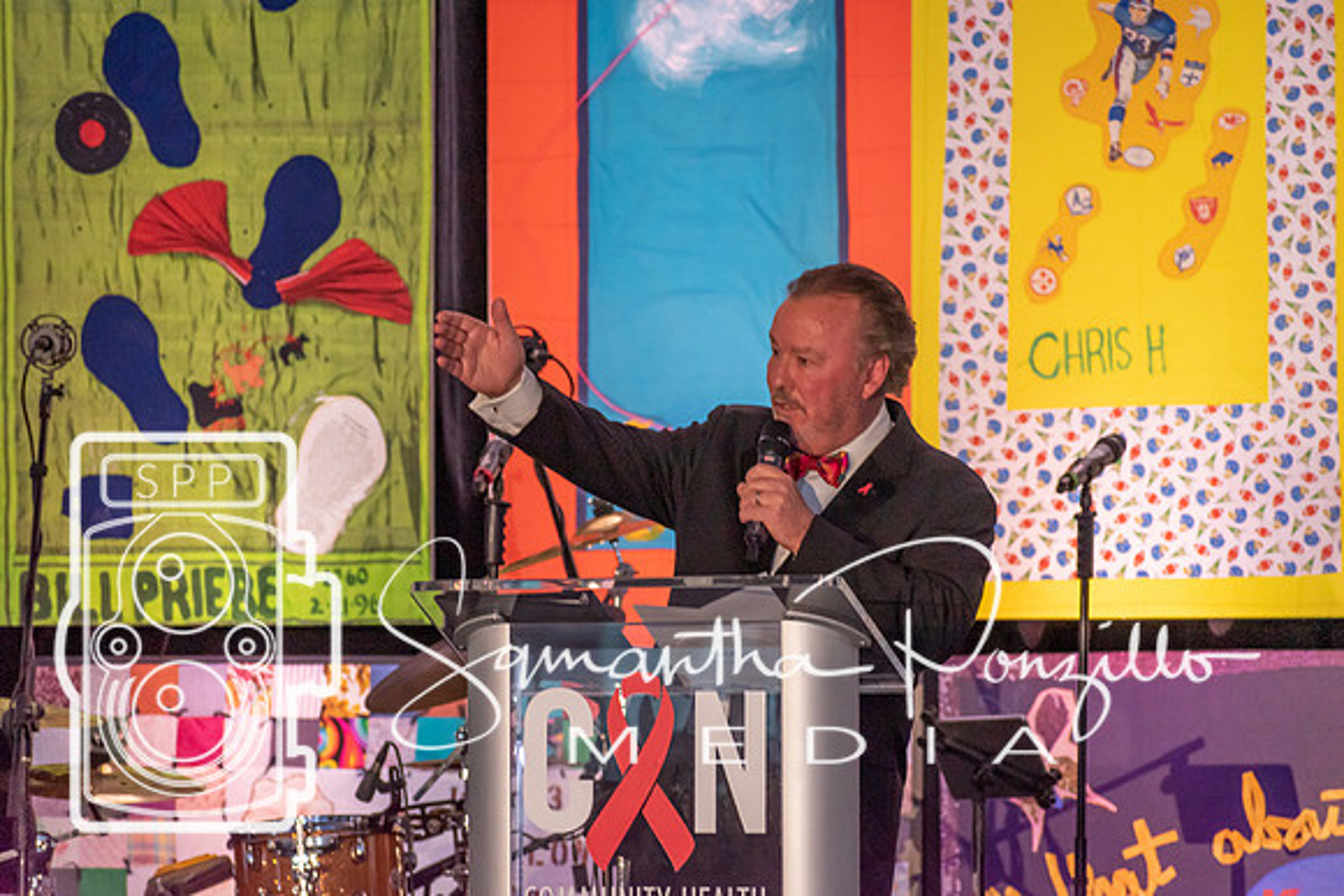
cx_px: 672
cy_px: 448
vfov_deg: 4.5
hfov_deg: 6.7
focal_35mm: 307
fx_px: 11455
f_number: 5.3
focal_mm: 200
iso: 900
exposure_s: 1/60
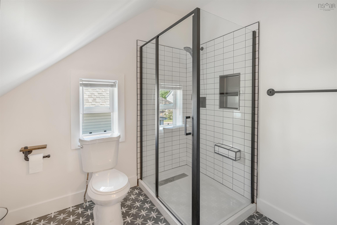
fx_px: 154
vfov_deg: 72.1
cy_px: 112
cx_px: 168
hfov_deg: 95.0
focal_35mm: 16
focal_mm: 16.5
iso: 320
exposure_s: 1/50
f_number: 4
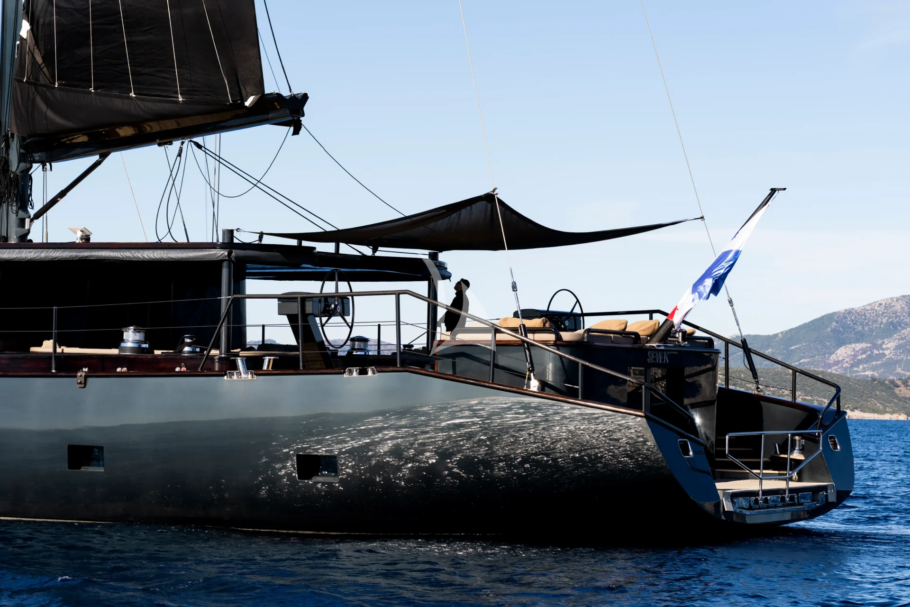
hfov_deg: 21.0
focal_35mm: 97
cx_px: 455
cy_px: 304
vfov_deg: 14.1
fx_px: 2452
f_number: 5
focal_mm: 65
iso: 100
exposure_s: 1/320
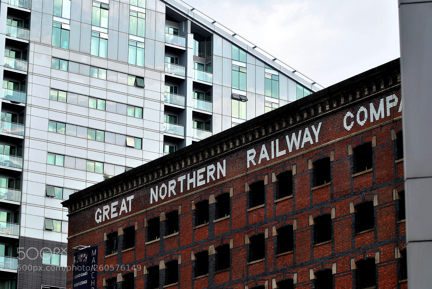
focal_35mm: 105
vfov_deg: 13.1
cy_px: 144
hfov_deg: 19.4
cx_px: 216
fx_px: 1261
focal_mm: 70
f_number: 5.6
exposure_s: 1/500
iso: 160
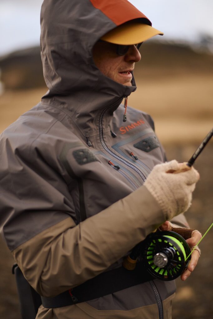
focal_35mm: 58
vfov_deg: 34.5
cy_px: 160
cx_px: 106
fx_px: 515
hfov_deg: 23.4
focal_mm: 58
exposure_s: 1/8000
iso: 800
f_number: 1.4
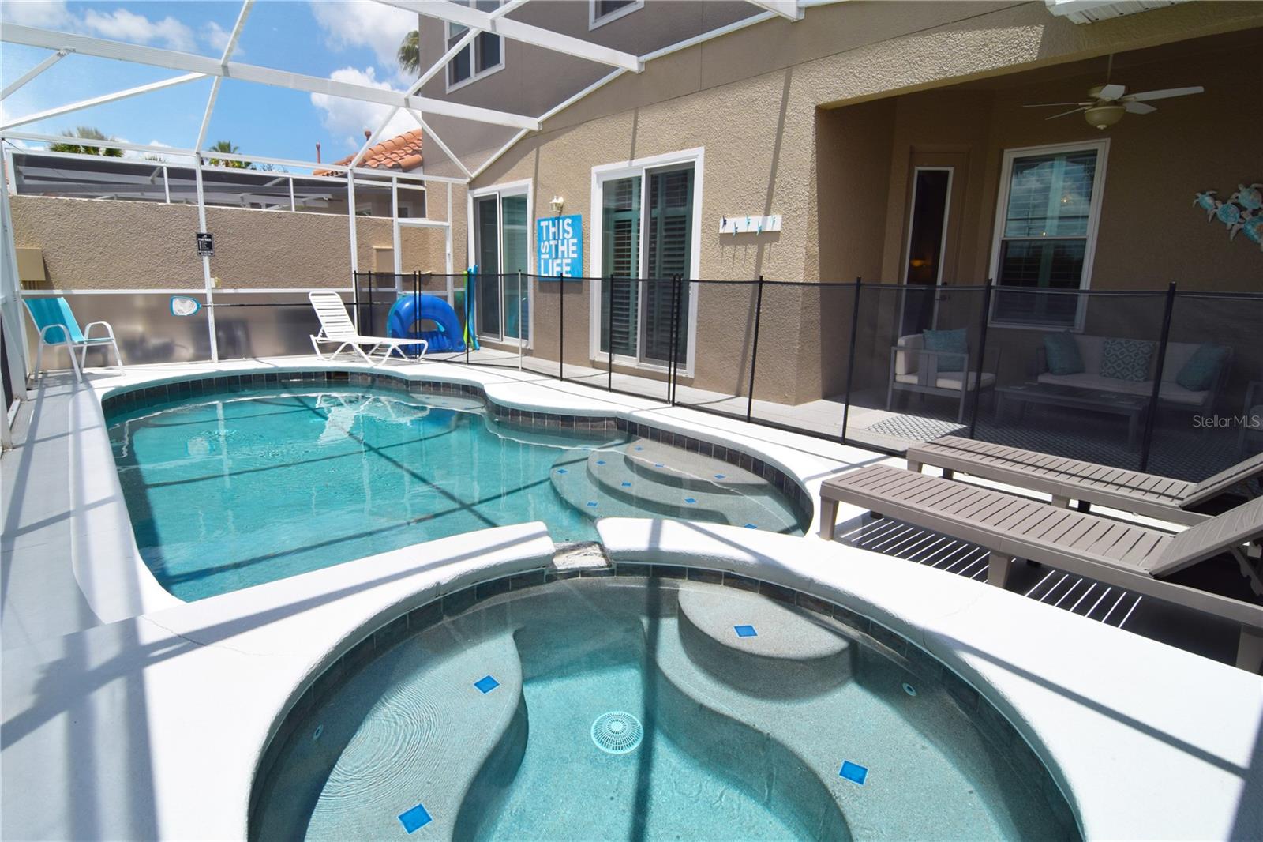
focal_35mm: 16
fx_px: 579
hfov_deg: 95.0
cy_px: 421
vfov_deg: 72.0
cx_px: 632
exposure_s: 1/320
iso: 200
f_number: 9
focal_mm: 11
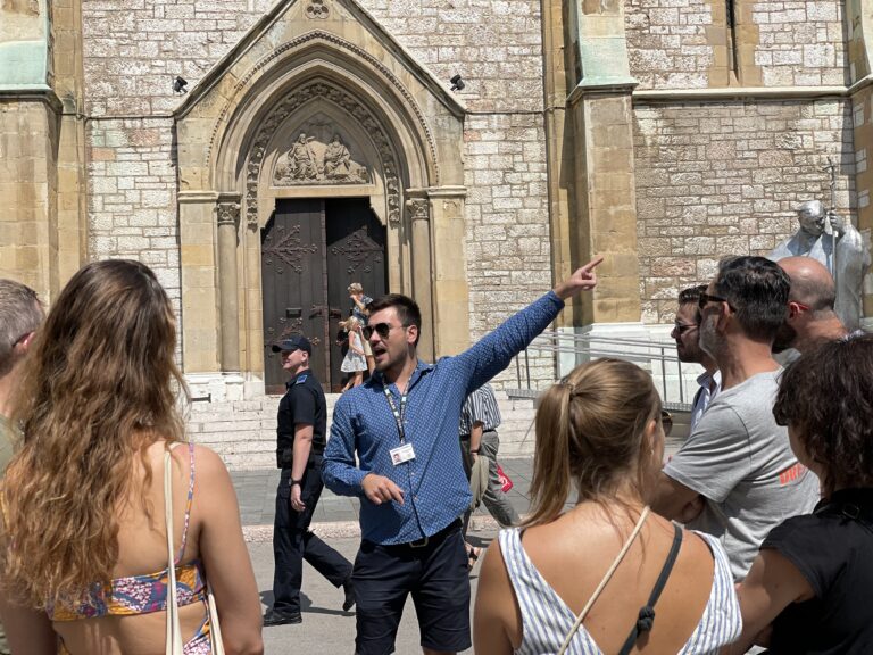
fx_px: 1311
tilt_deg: +4.5
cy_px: 328
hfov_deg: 36.8
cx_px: 436
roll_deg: +2.8
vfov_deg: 28.0
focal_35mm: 52
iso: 25
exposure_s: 1/2083
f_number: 2
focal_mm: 6
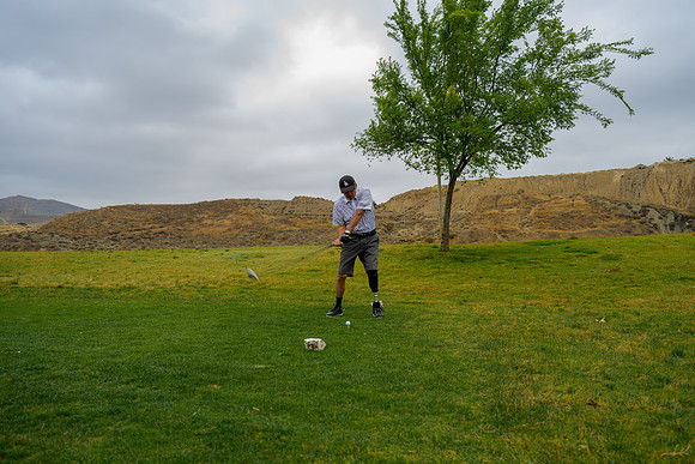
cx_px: 348
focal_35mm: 34
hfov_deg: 56.5
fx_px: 647
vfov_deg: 39.4
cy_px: 232
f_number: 4
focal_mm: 33.5
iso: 100
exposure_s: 1/200
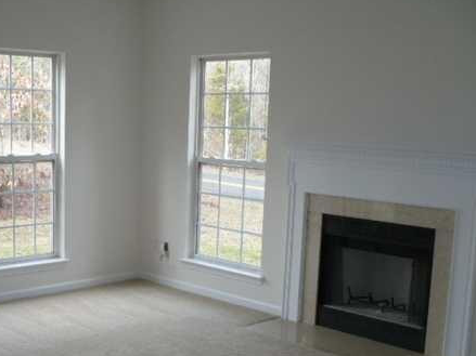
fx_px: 701
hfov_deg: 37.1
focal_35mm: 51
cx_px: 159
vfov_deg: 28.4
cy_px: 228
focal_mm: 5.8
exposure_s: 1/100
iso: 100
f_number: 2.8
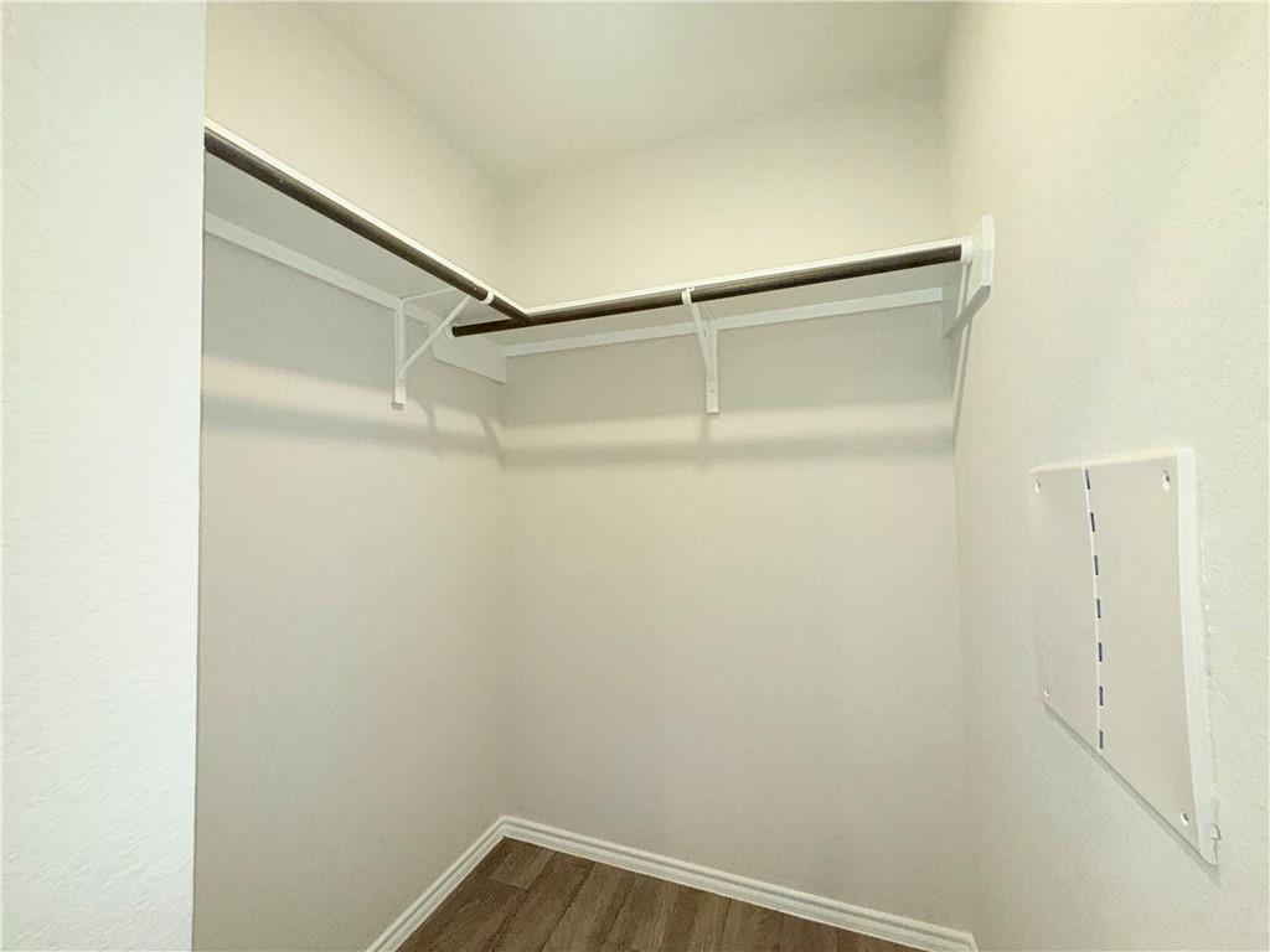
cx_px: 635
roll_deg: +0.4
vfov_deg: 85.7
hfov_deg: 102.1
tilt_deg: +2.8
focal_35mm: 14
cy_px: 476
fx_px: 514
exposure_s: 1/120
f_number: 2.2
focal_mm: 2.22
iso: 160
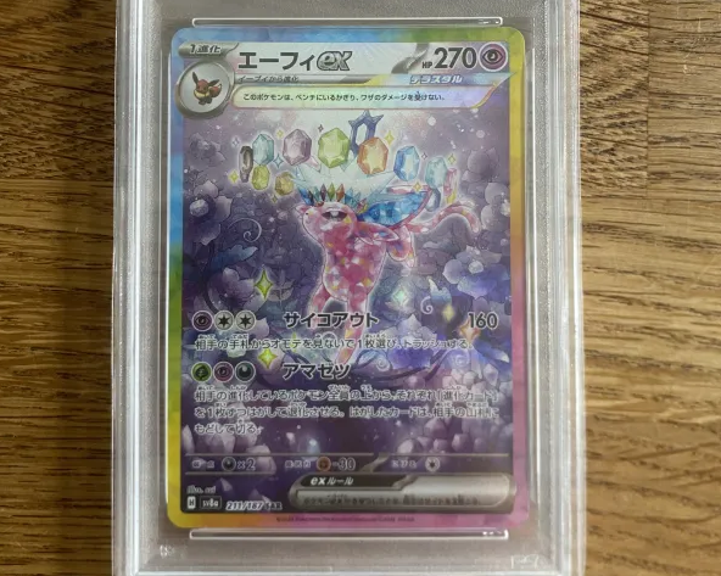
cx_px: 359
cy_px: 208
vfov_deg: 44.1
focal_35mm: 33
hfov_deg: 54.2
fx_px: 704
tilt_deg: -87.0
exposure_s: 1/60
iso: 125
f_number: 1.8
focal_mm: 4.25
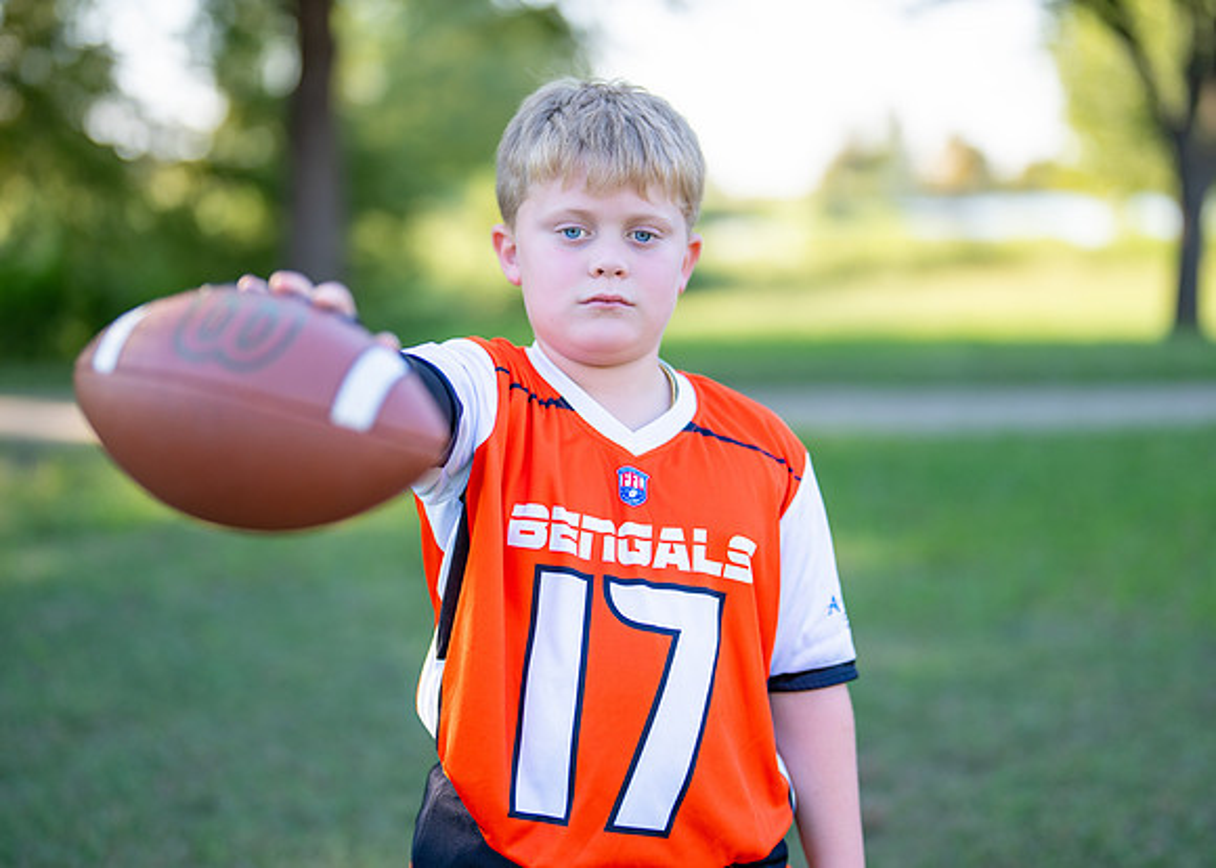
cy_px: 398
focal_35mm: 65
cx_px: 627
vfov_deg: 21.7
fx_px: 2259
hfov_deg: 30.1
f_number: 1.2
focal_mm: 50
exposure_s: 1/1600
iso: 100
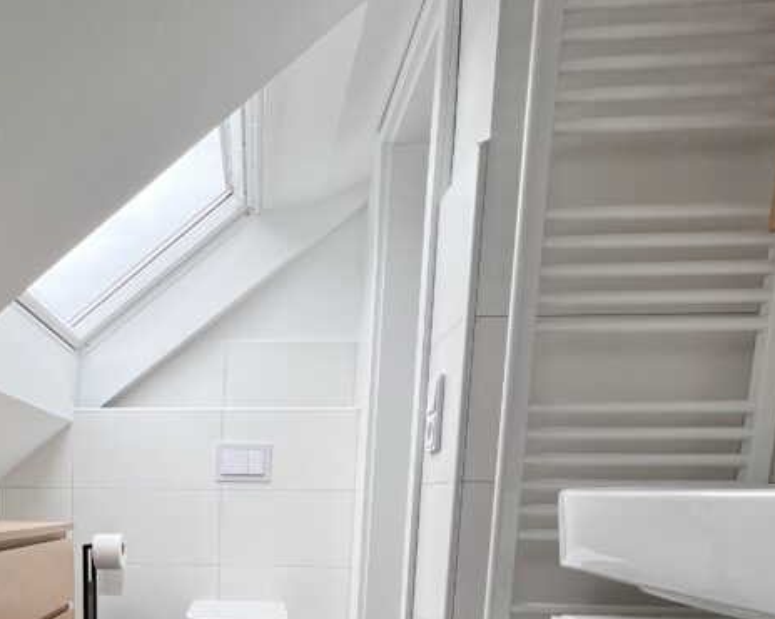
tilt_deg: -8.7
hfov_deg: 58.5
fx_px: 642
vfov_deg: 44.4
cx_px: 180
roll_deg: +0.2
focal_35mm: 28
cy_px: 609
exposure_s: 1/155
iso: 32
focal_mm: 1.57
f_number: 1.8
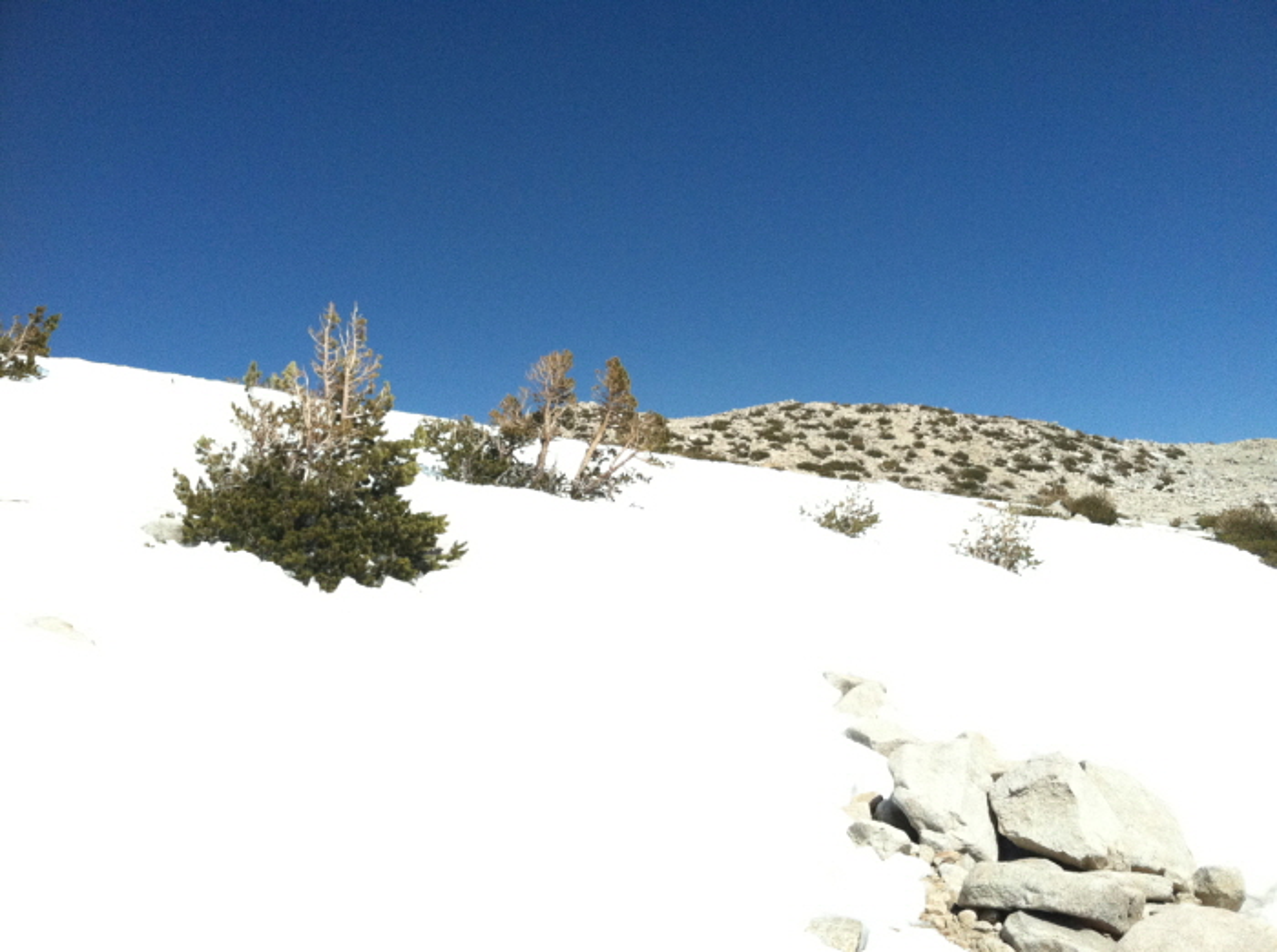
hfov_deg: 52.7
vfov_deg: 40.6
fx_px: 1289
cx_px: 638
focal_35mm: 35
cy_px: 476
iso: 200
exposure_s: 1/6000
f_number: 2.8
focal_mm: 3.85
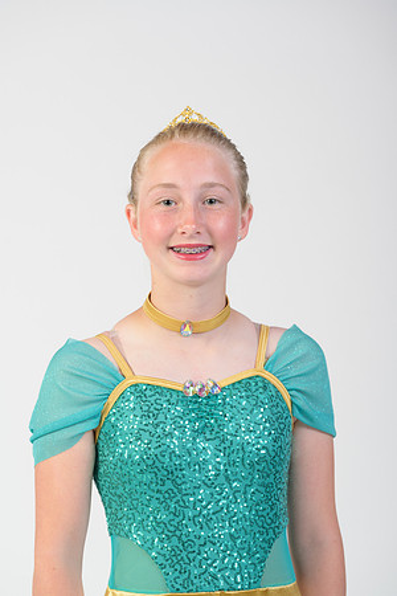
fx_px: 3060
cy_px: 298
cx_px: 198
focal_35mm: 185
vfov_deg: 11.1
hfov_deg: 7.4
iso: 400
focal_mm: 185
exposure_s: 1/160
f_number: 6.3
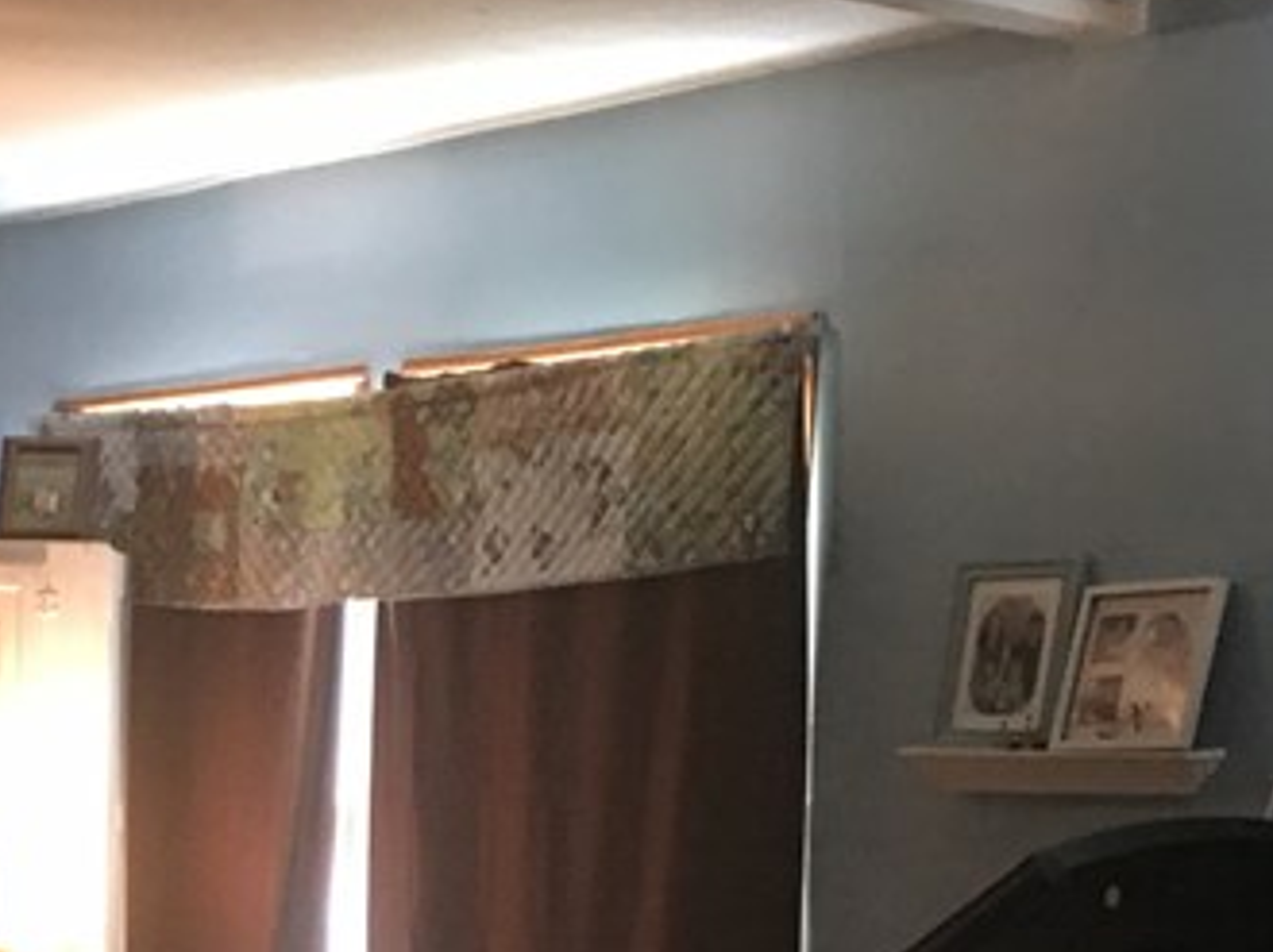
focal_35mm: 90
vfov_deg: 15.3
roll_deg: -2.4
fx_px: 3307
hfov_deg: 21.5
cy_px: 1361
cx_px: 228
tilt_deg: -9.8
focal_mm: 4.15
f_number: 2.2
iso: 64
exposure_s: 1/4
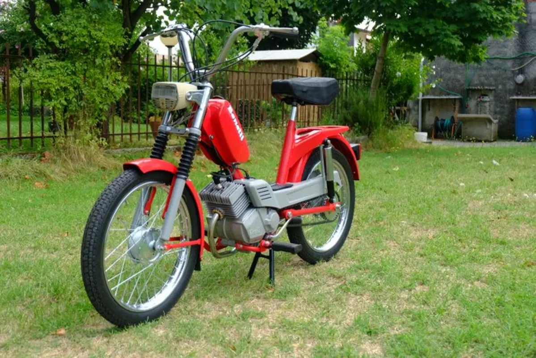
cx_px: 268
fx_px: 655
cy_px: 179
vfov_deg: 30.5
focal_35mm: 44
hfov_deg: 44.5
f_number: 4.7
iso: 800
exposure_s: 1/640
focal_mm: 29.5
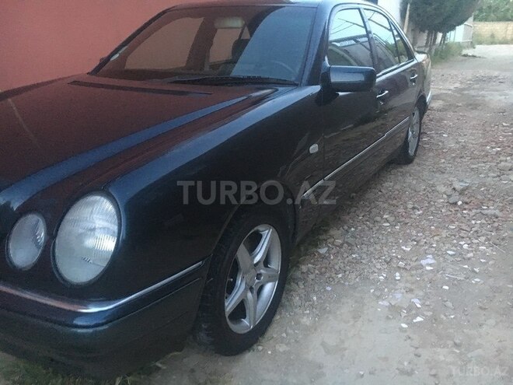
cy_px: 192
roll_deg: +2.2
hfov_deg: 61.7
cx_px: 256
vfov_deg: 48.2
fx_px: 430
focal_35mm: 29
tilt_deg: -22.7
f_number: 2.2
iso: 500
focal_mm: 4.15
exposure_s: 1/17
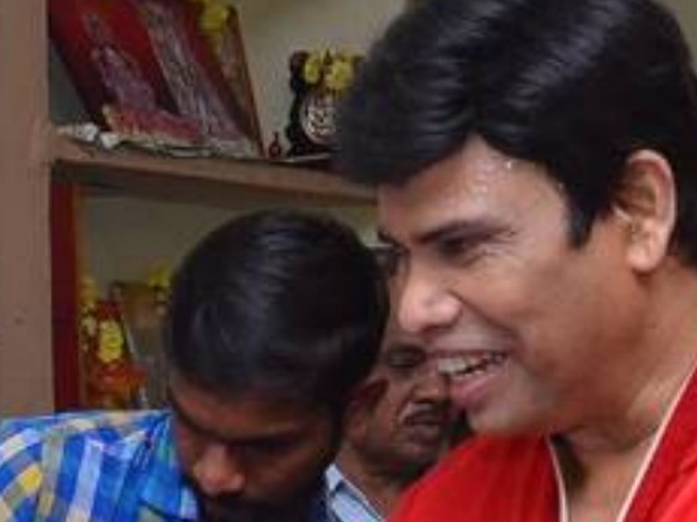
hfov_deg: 11.1
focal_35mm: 179
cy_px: 701
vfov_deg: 8.2
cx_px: 342
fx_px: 3603
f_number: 7.1
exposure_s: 1/160
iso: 1600
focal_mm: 28
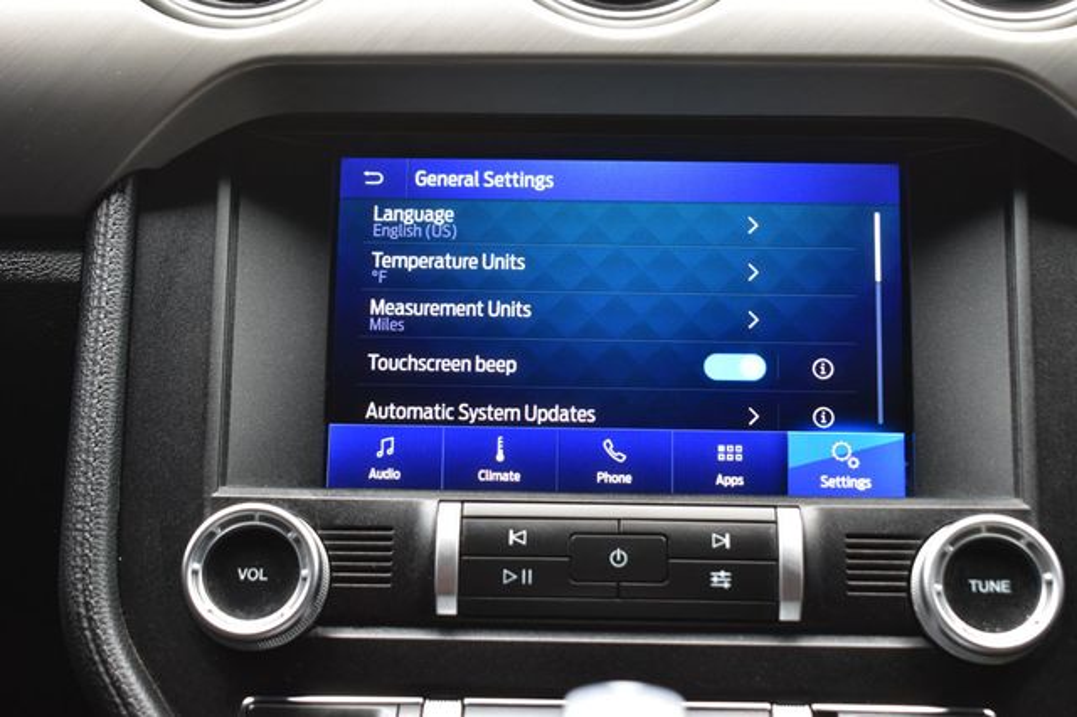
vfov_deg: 22.6
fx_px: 1794
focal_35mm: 60
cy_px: 358
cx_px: 538
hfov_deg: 33.4
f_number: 6.3
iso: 400
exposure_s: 1/20
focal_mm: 40
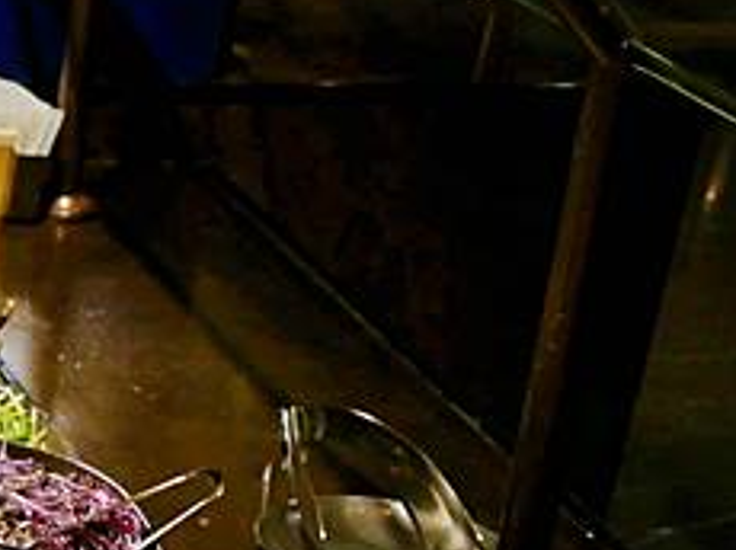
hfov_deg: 13.8
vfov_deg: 11.7
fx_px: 2591
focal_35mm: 122
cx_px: -723
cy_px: 747
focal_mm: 14
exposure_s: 1/100
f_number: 2.5
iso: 200
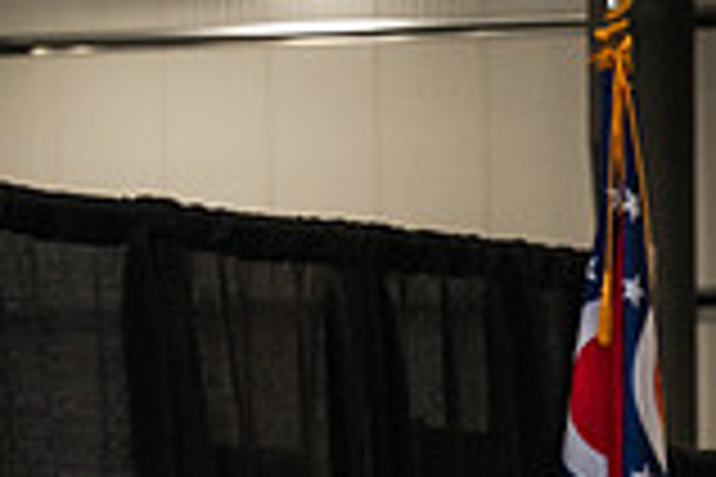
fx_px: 5091
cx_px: 1292
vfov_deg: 5.3
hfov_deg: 7.8
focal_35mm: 256
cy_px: 790
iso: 1250
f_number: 8
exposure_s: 1/200
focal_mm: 70
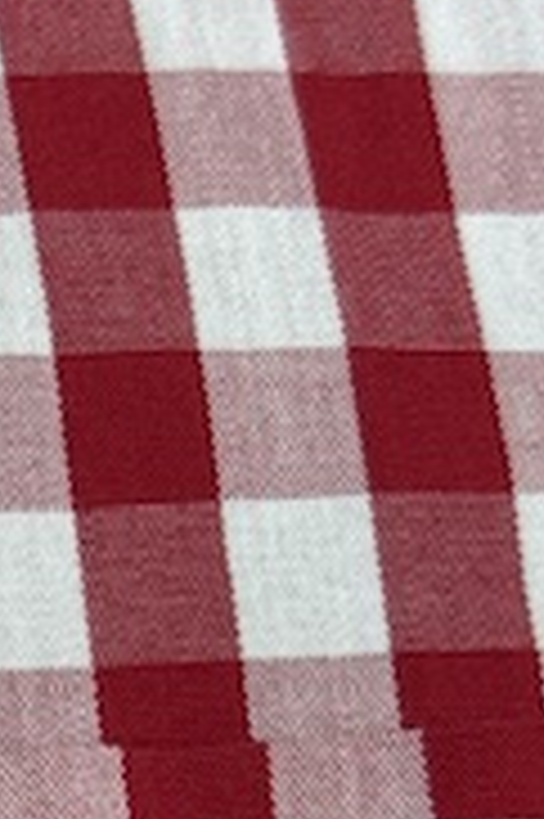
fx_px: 3997
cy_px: 868
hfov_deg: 7.6
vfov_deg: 11.5
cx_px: -301
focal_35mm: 176
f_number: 1.78
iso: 80
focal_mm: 6.76
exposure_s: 1/100
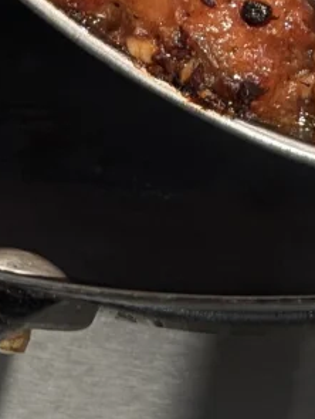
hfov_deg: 6.3
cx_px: 325
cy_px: -547
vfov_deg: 7.9
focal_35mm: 234
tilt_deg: -49.7
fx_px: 2833
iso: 125
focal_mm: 6.76
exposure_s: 1/50
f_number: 1.78
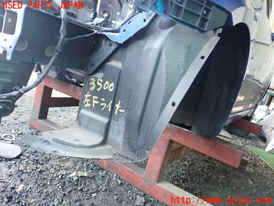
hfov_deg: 60.0
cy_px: 103
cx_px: 137
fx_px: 237
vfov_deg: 46.8
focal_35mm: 30
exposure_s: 1/30
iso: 250
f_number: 2.3
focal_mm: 5.4
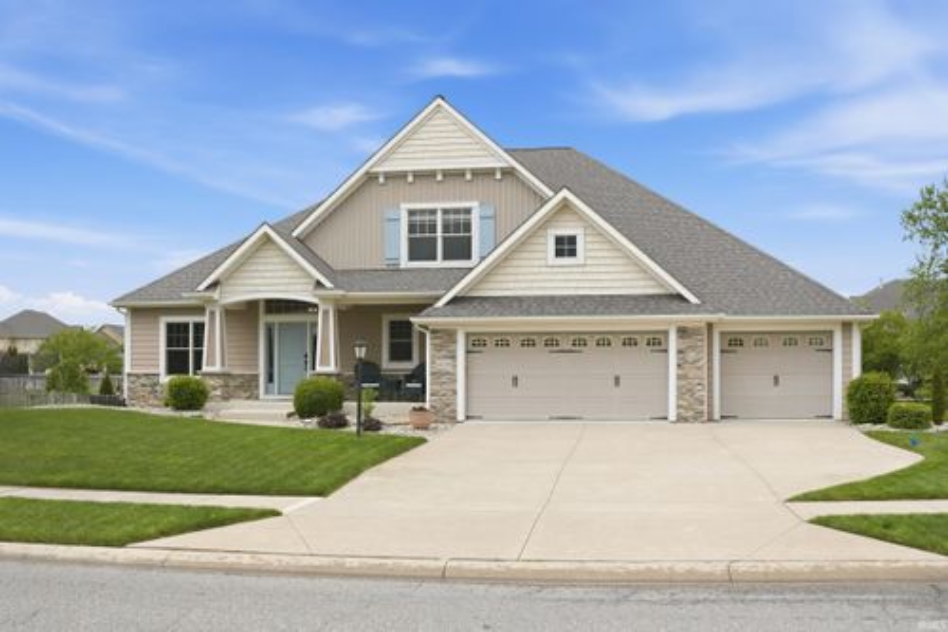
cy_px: 316
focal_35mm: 34
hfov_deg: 55.1
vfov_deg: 38.3
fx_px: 908
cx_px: 474
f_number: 5.6
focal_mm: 23
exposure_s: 1/4000
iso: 1600
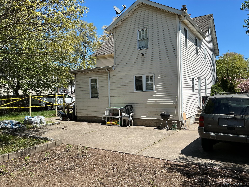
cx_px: 124
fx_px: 209
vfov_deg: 48.2
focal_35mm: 29
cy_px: 94
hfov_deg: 61.7
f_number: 1.8
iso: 25
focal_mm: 3
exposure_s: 1/1451
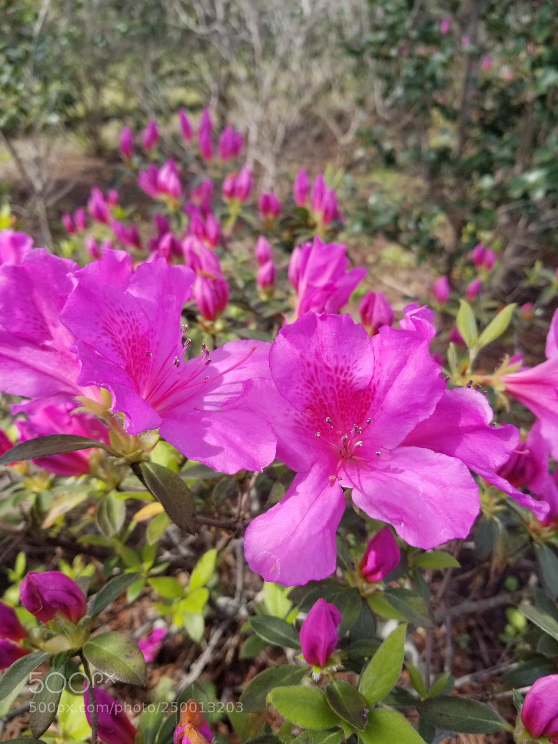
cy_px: 372
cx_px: 279
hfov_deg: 53.1
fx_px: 559
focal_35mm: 26
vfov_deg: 67.3
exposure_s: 1/786
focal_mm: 4.25
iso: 50
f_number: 1.7
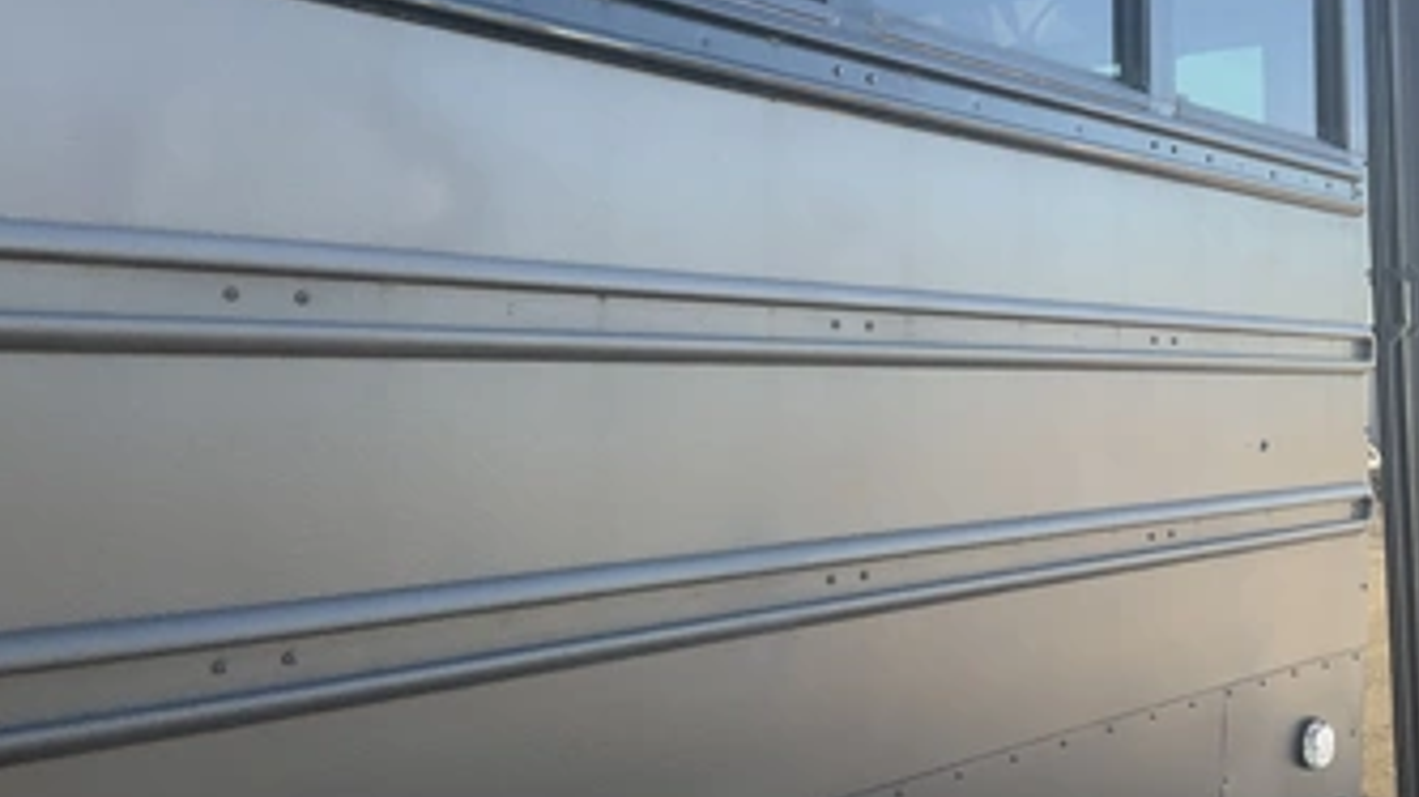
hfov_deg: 52.7
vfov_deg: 31.1
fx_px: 1429
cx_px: 797
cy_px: 341
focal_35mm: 38
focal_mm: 3
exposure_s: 1/169
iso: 20
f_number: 1.8
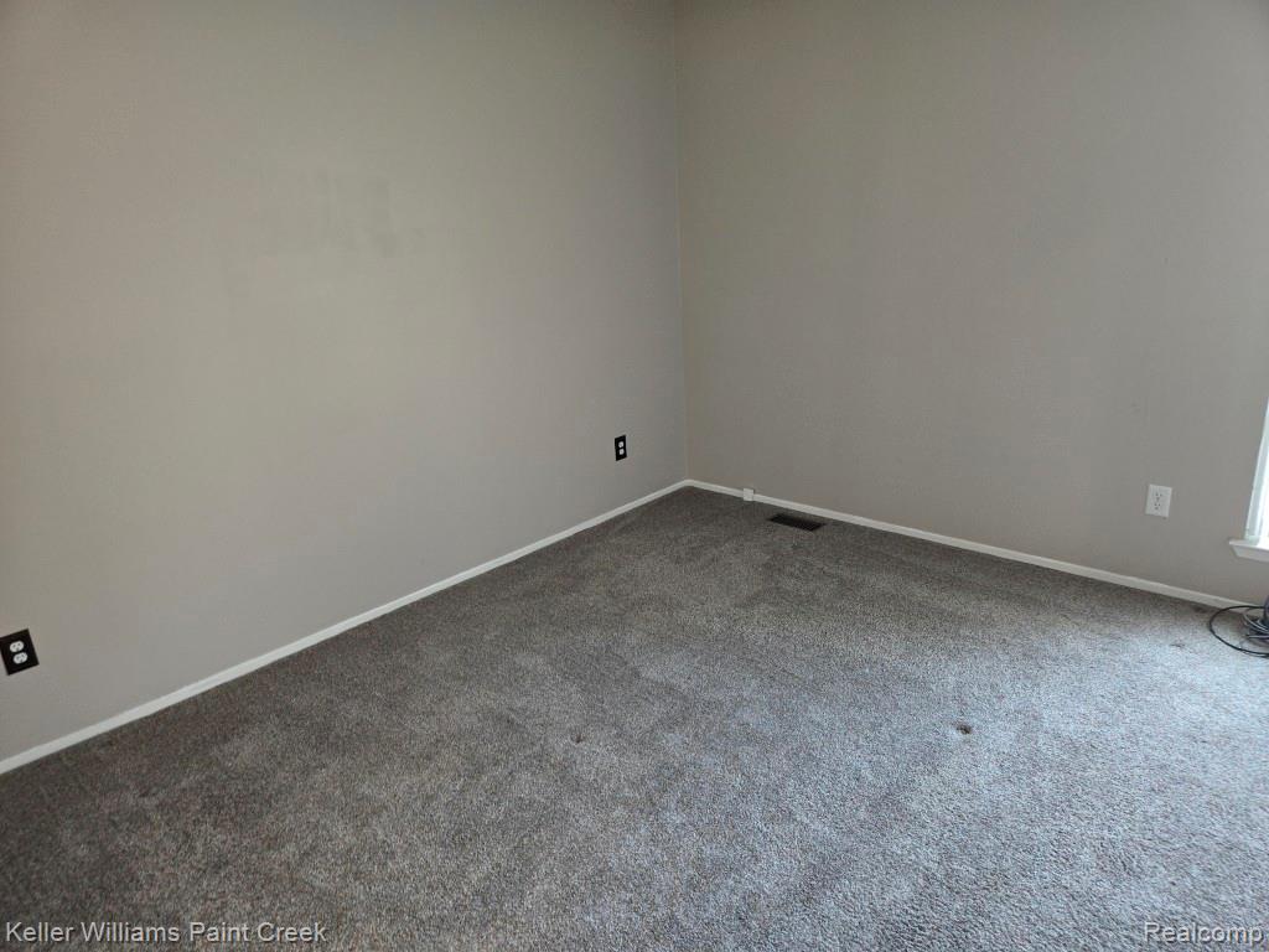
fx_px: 843
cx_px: 634
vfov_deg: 58.9
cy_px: 476
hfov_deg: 73.9
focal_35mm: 23
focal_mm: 5.4
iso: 100
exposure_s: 1/24
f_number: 1.8
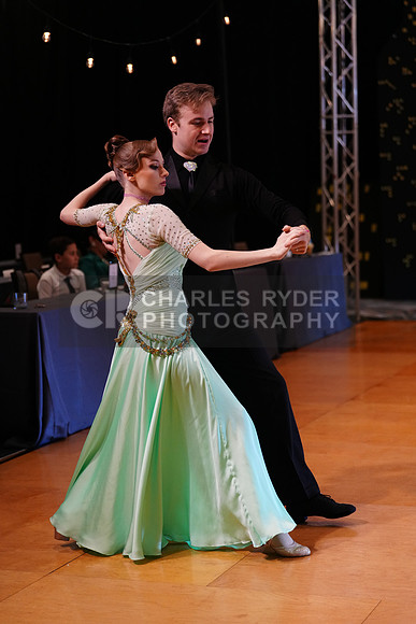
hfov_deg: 19.5
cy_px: 312
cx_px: 208
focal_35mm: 70
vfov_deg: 28.8
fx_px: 1213
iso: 2500
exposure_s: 1/400
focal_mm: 70
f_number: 2.8
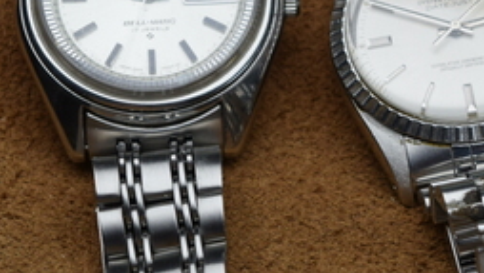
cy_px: 124
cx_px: 330
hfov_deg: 9.9
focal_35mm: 217
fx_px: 2790
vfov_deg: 5.6
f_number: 8
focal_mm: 55
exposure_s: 1/250
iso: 400
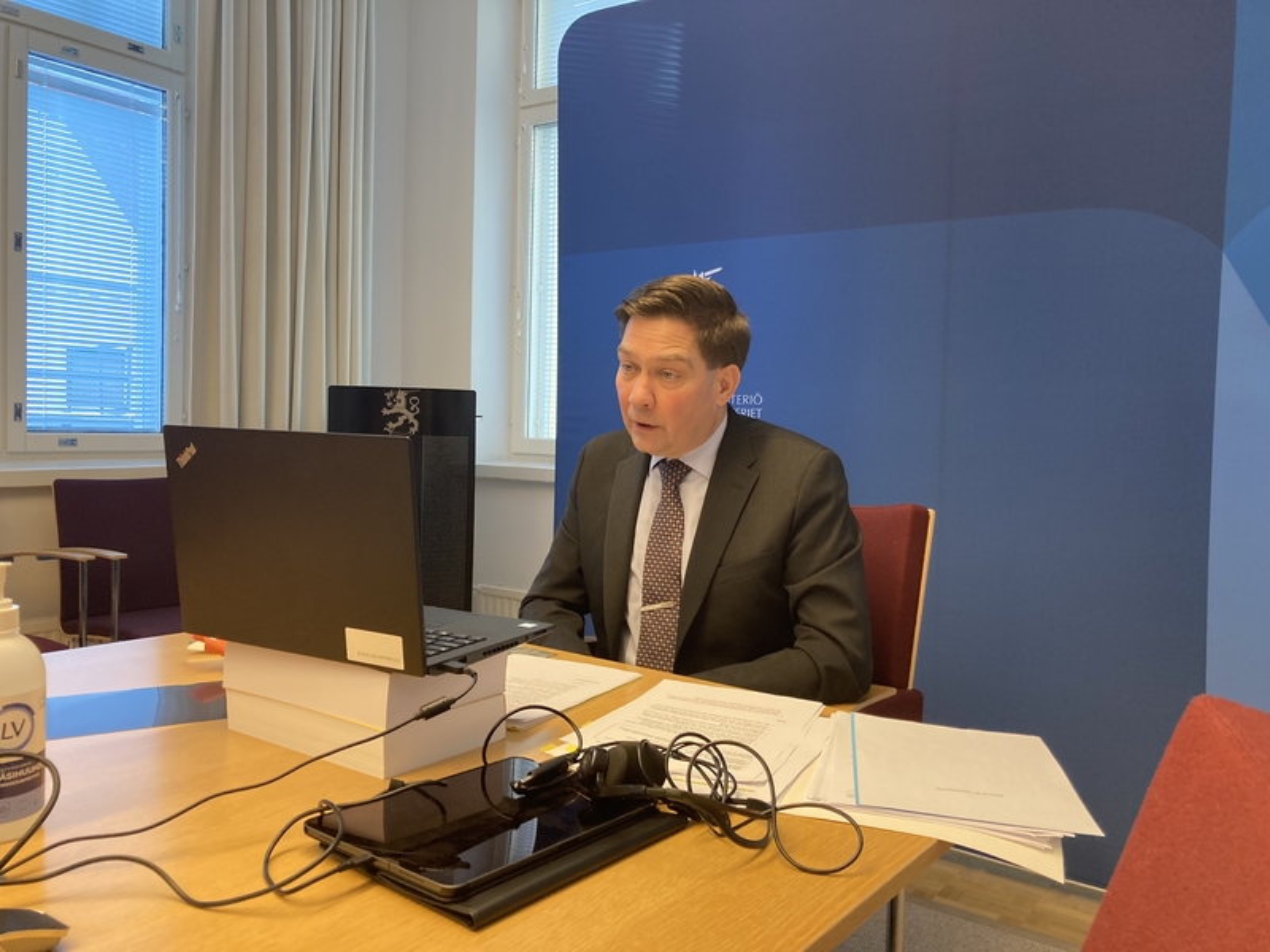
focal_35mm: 28
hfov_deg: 63.4
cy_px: 476
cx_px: 635
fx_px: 1027
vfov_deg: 49.7
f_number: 1.8
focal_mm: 3.99
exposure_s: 1/50
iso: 100
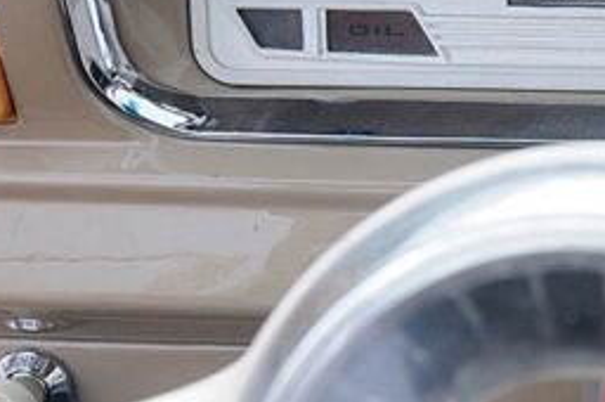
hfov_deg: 19.4
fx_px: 1712
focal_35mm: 102
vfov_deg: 13.4
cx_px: 612
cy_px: 203
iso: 200
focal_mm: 17
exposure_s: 1/60
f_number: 5.6
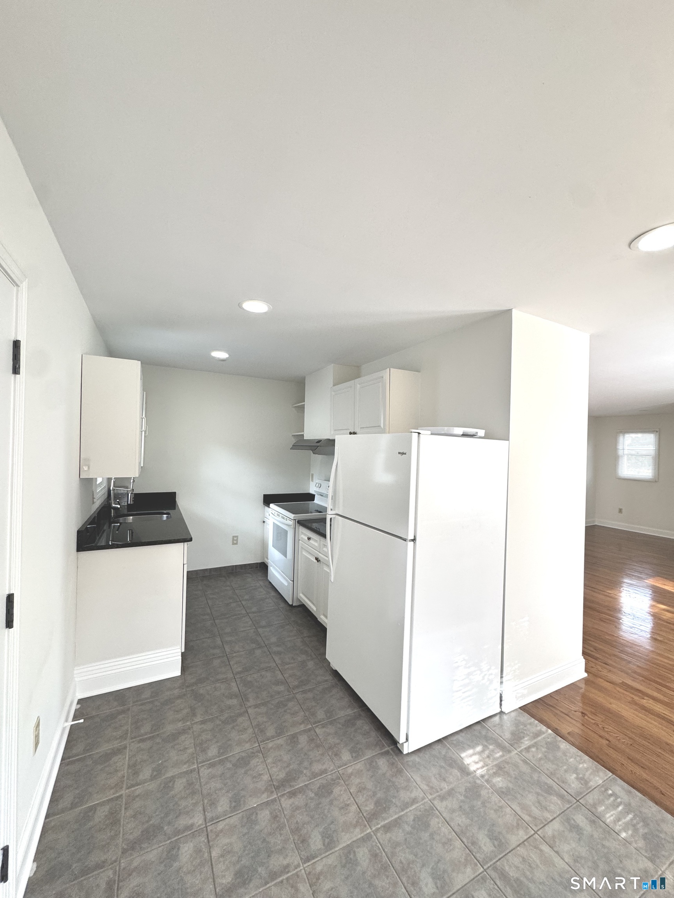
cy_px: 449
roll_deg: -2.2
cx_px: 337
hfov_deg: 85.7
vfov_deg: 102.1
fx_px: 363
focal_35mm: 14
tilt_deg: +0.1
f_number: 2.2
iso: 160
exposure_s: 1/120
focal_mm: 2.22
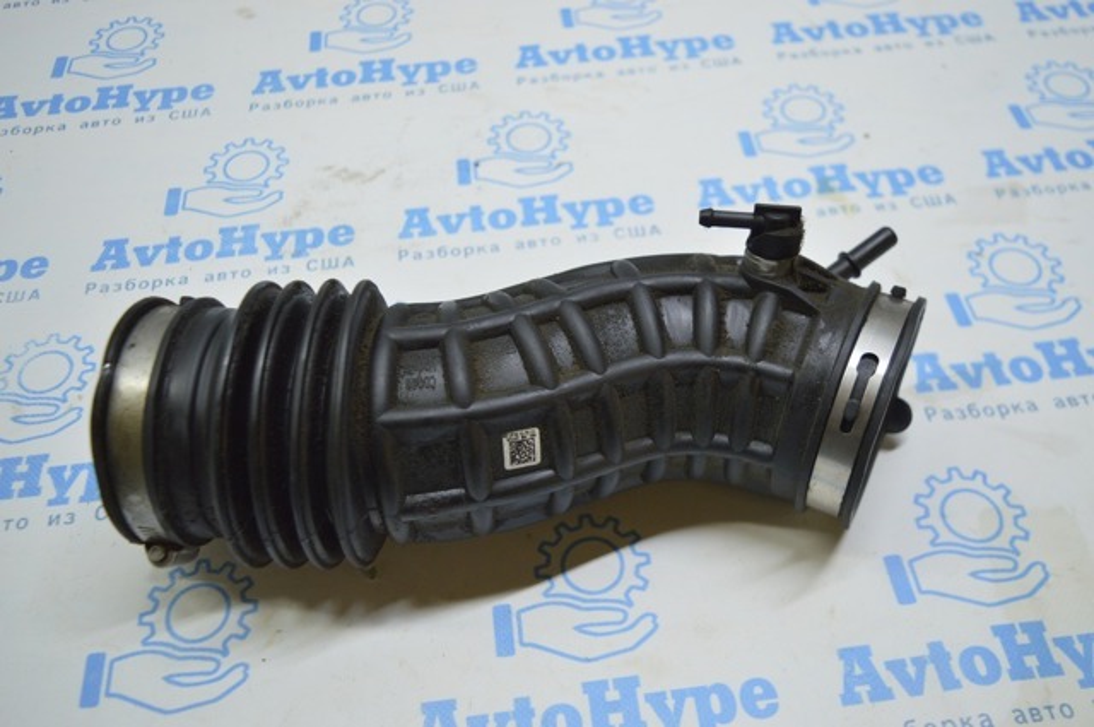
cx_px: 547
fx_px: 1002
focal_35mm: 33
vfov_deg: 39.9
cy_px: 364
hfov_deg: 57.3
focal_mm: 22
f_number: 3.8
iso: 400
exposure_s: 1/60
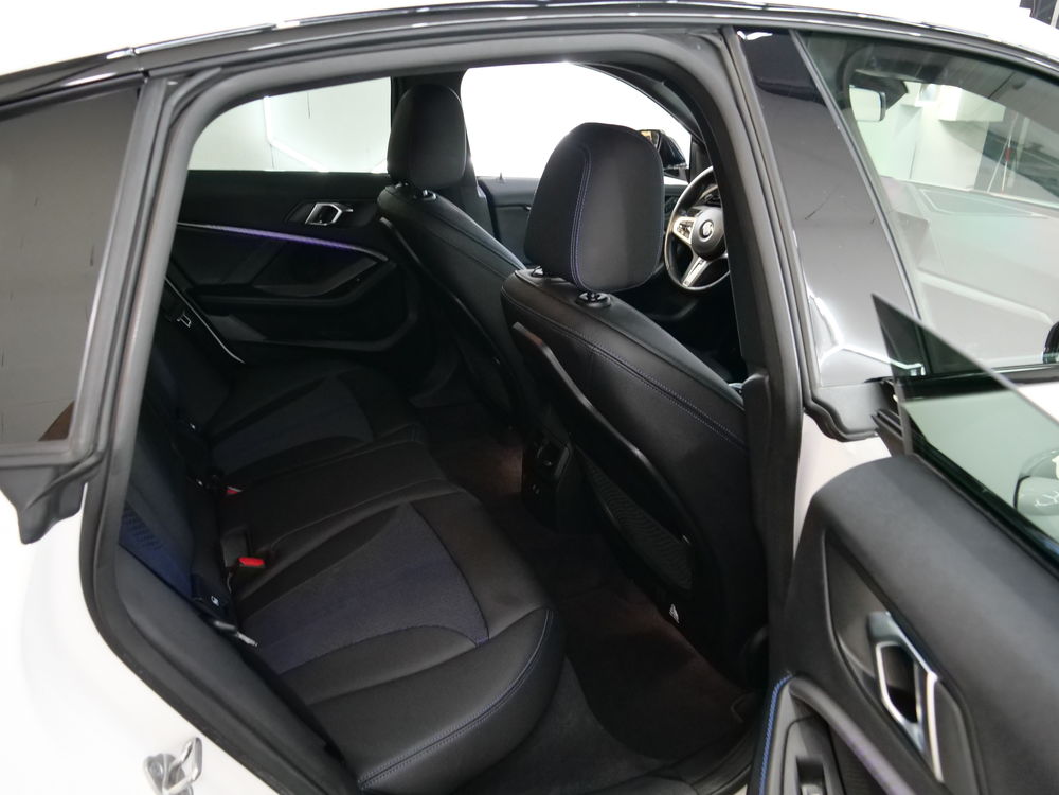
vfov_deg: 56.8
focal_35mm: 24
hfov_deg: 71.6
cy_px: 398
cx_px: 530
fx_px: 734
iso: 2500
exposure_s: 1/60
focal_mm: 12
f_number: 3.3
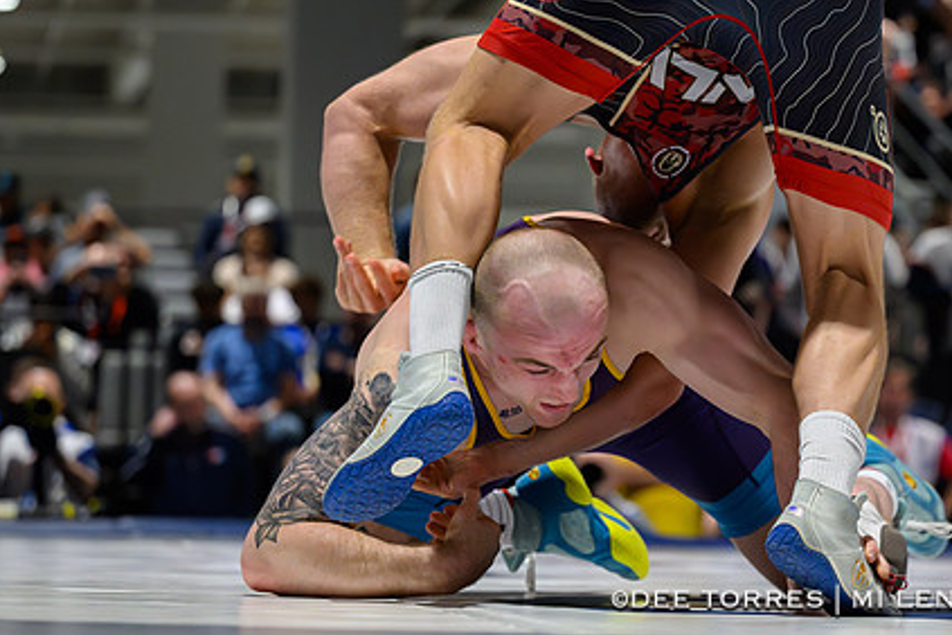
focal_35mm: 154
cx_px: 696
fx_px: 4072
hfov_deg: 13.3
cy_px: 296
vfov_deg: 8.9
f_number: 2.8
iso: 5600
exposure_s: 1/640
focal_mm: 89
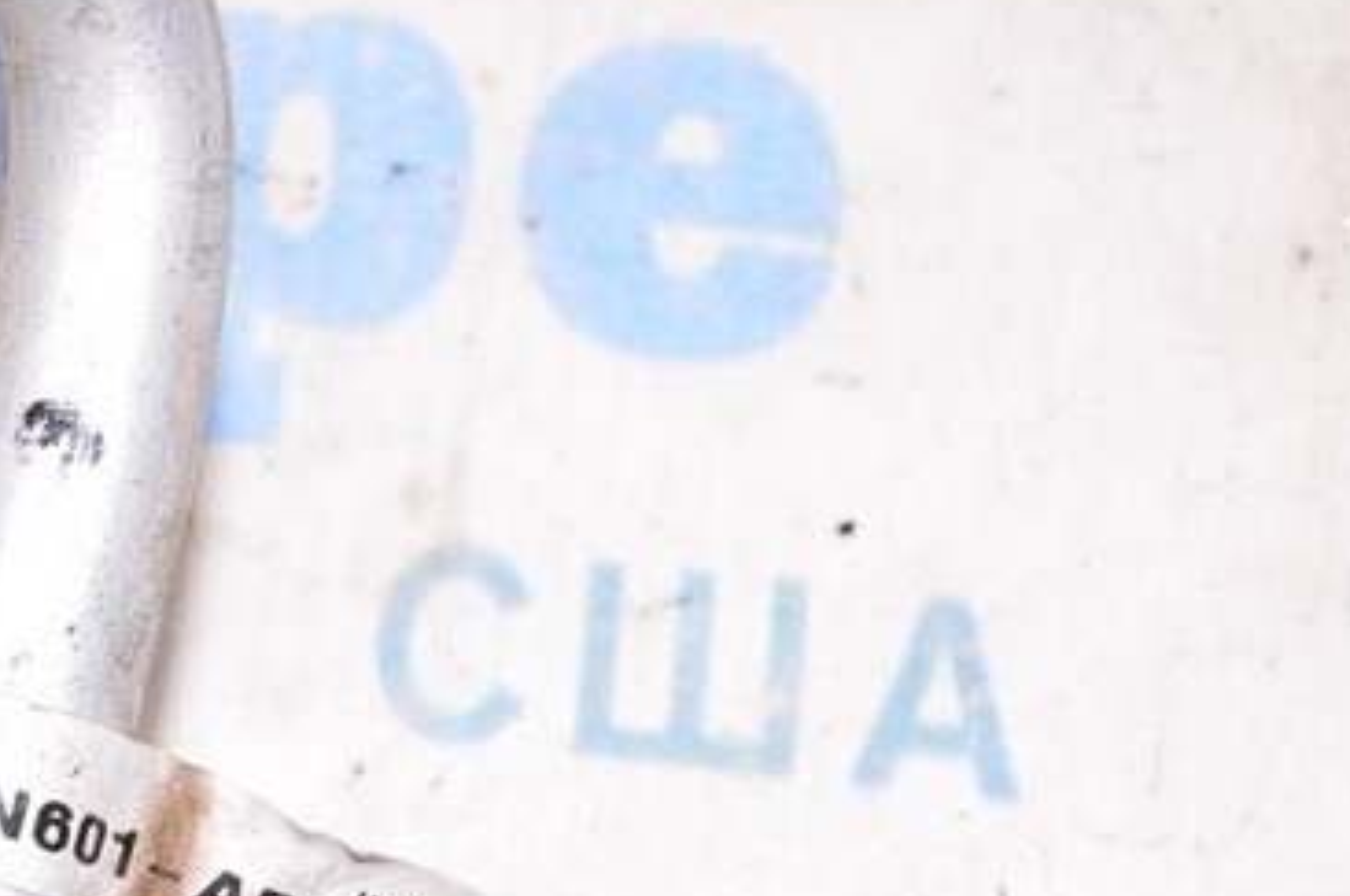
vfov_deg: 16.0
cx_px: -15
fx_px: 3146
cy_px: 791
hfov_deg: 23.2
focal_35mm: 84
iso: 1600
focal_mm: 20
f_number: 8
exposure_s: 1/125
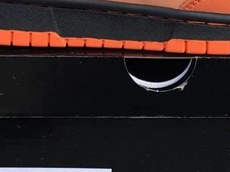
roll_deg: -1.0
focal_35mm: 93
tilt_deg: -18.2
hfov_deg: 21.0
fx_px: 618
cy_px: 19
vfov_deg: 15.7
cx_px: 166
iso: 25
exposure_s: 1/145
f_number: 2.4
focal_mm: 3.3
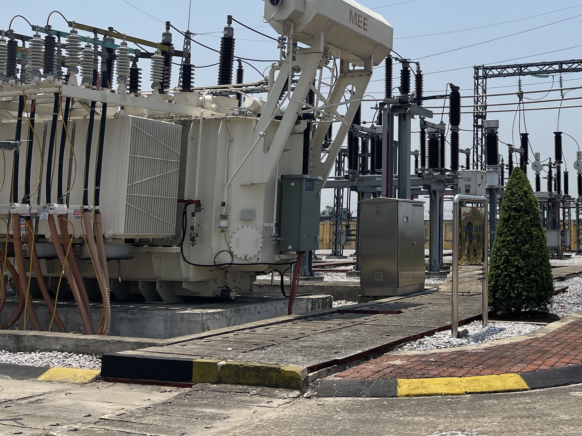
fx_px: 790
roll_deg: -0.2
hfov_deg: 38.8
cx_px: 473
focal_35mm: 47
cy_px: 123
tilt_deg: +7.8
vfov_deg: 30.5
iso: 32
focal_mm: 5.1
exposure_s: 1/6579
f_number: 1.6
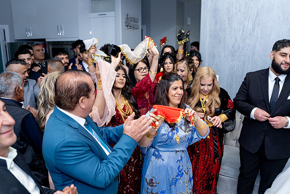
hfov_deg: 65.5
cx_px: 145
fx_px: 226
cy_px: 97
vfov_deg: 46.4
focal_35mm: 28
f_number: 2.8
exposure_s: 1/160
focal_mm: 28
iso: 1000
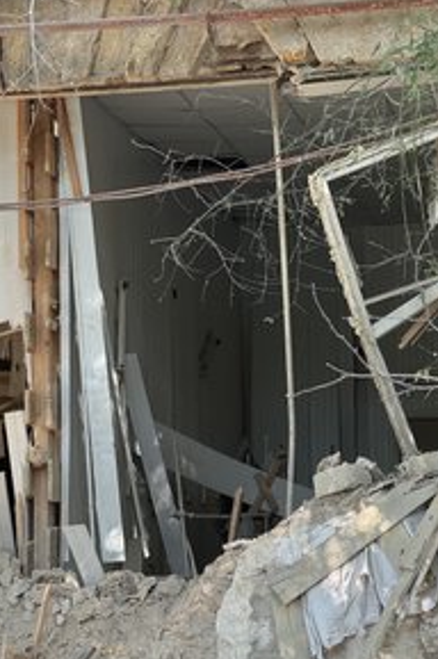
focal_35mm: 111
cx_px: 71
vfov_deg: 18.4
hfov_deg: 12.2
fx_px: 2030
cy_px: 331
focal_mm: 9
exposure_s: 1/99
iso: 80
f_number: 2.8
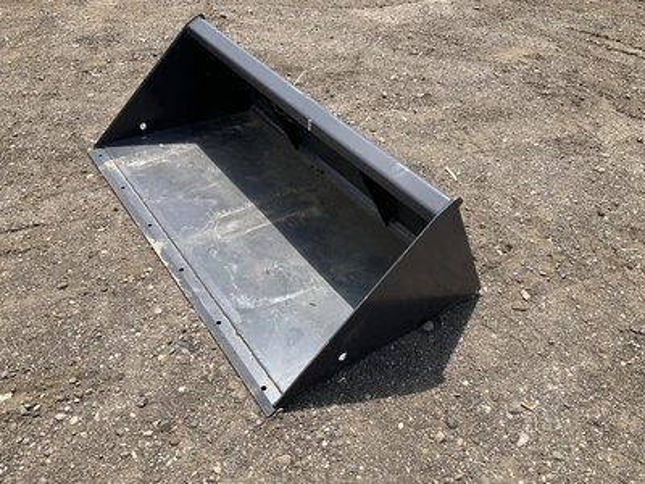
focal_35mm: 29
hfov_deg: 61.7
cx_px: 322
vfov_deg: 48.2
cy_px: 242
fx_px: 540
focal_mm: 3
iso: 25
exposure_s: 1/1250
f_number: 1.8
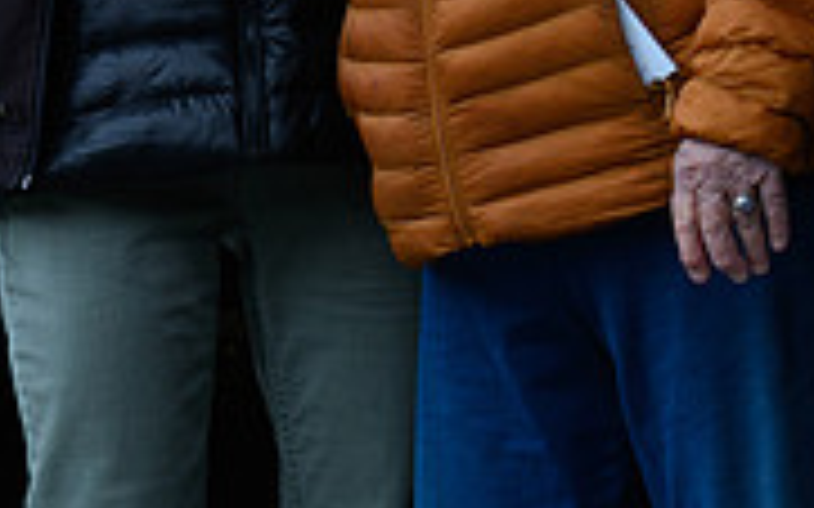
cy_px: -344
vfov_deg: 3.3
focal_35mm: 391
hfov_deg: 5.3
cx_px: 1250
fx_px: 8671
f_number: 11
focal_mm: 120
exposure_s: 1/250
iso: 800
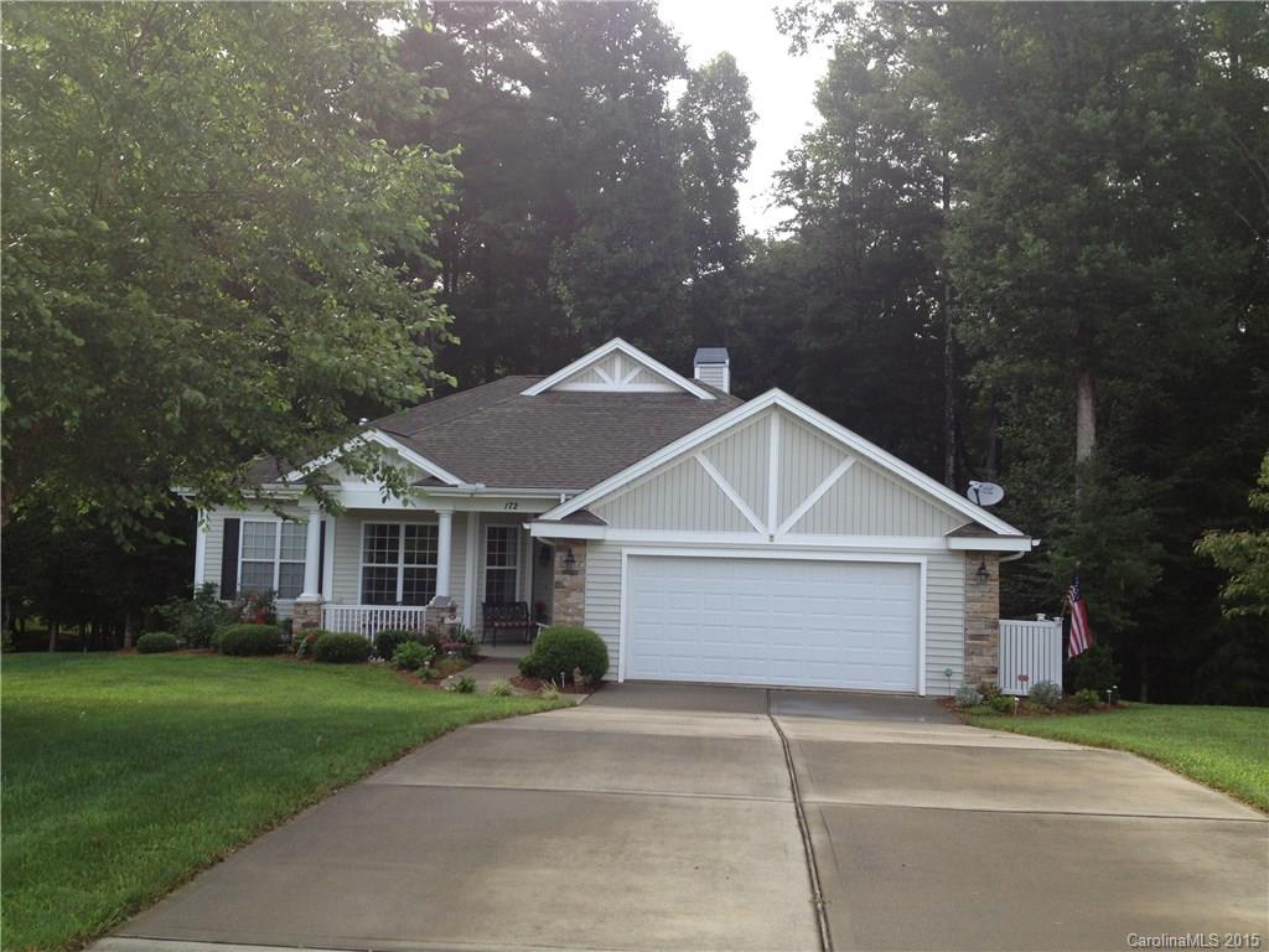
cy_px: 476
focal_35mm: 35
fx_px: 1283
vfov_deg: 40.7
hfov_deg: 52.6
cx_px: 634
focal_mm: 4.28
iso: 50
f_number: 2.4
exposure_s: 1/406
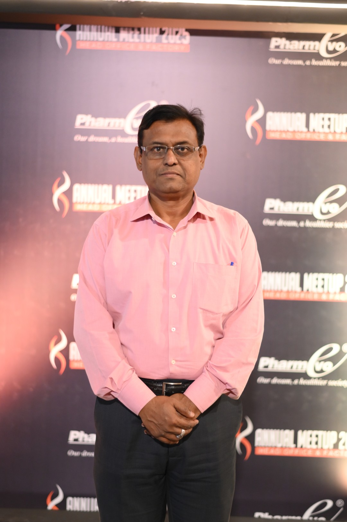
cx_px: 174
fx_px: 724
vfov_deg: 39.6
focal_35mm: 50
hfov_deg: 27.0
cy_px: 261
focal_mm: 50
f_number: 1.8
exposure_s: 1/125
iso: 2000
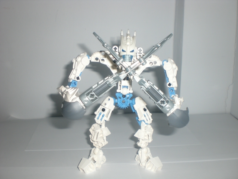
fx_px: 261
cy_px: 90
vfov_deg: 37.7
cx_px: 119
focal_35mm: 38
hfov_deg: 49.0
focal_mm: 6.3
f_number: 3.1
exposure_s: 1/60
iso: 50
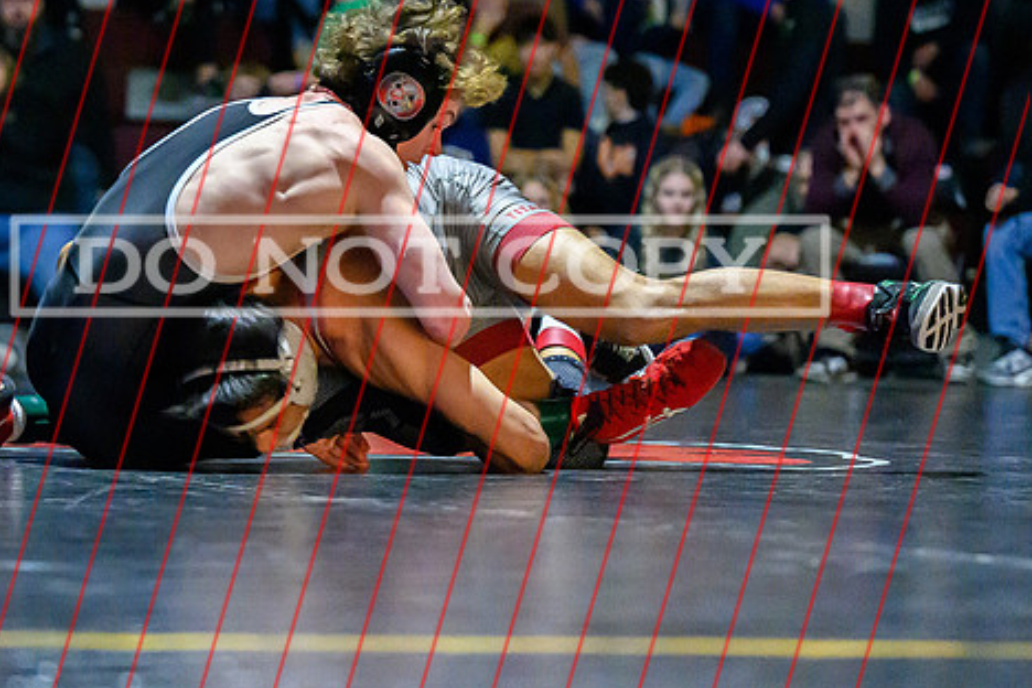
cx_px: 388
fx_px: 4328
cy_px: 351
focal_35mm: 151
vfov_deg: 9.1
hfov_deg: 13.6
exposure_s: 1/640
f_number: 2.8
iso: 20000
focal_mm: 82
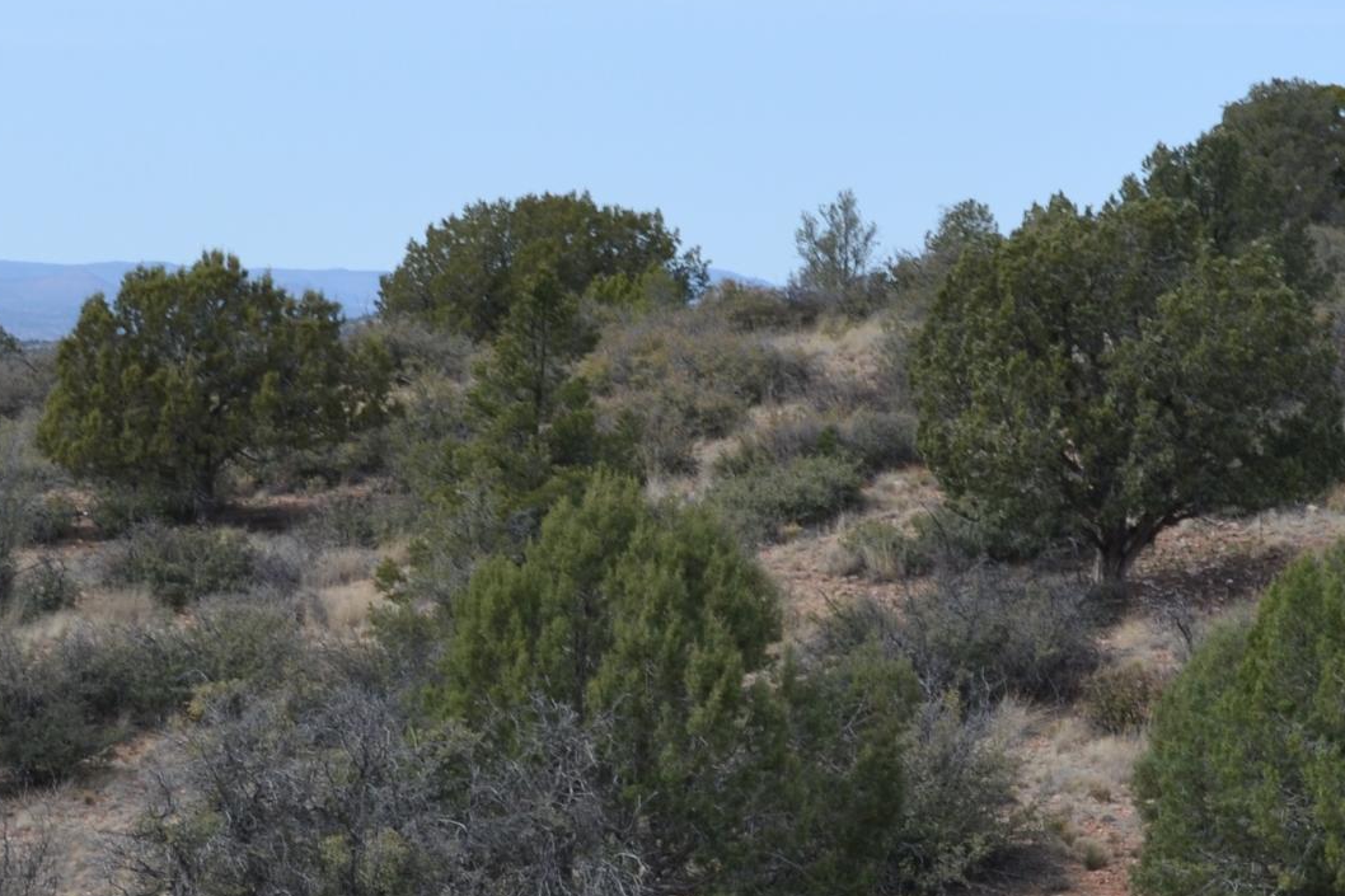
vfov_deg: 7.1
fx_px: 7150
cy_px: 1015
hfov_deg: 10.7
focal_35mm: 191
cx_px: 770
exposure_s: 1/250
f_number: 8
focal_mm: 45
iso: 100
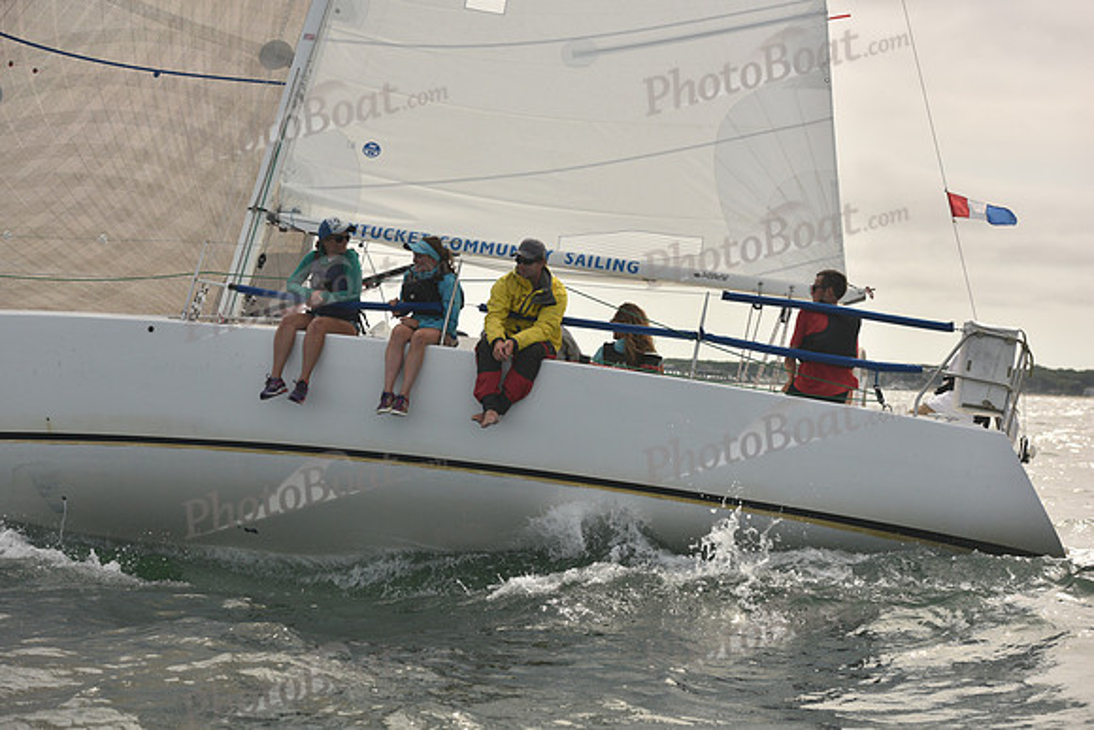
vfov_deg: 19.5
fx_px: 2128
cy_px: 365
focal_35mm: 70
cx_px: 547
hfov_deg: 28.8
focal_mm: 70
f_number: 5.6
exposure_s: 1/1000
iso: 320
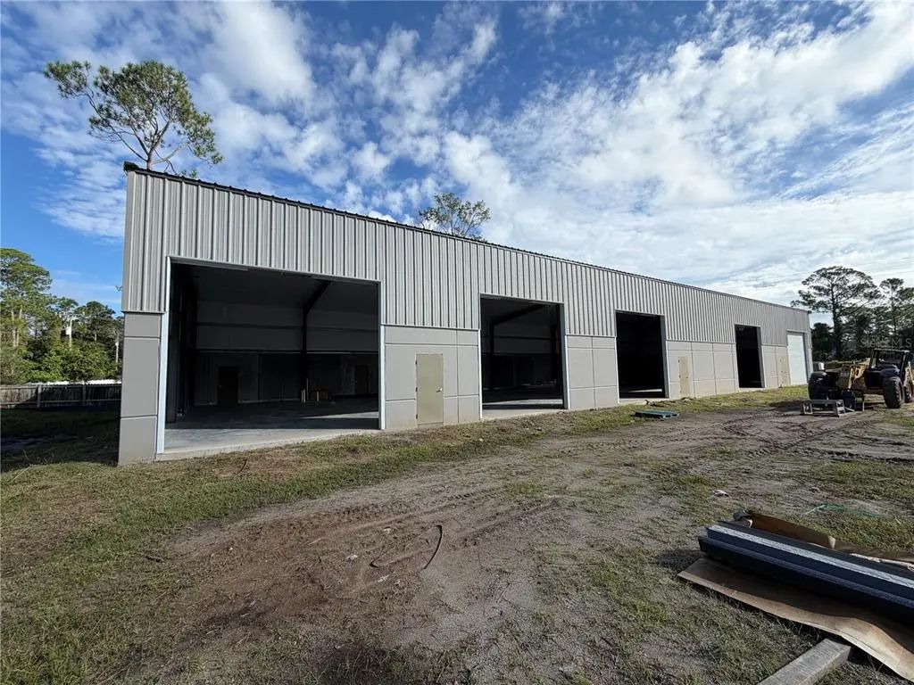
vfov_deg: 85.7
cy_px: 342
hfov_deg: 102.1
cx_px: 457
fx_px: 370
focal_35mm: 14
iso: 20
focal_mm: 2.22
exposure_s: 1/928
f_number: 2.2
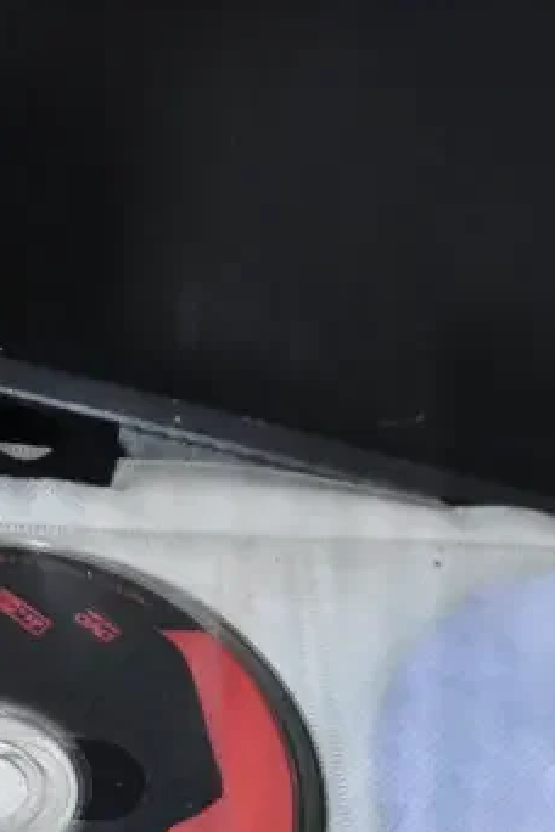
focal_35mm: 84
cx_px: 341
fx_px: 1950
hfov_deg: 16.2
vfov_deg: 21.7
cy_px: 1084
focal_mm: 21
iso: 6400
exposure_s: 1/80
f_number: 4.5
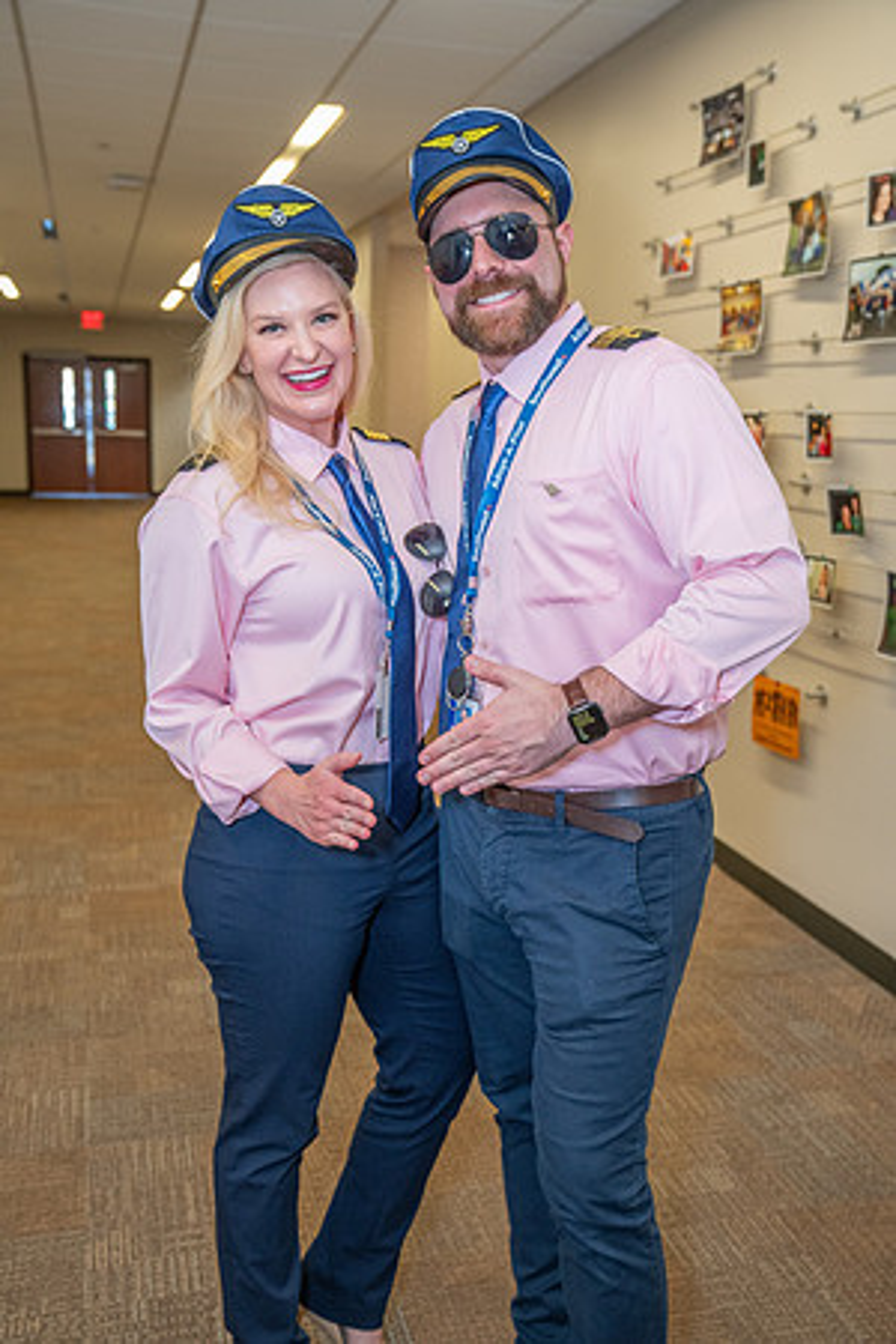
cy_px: 672
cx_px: 448
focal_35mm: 37
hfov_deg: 35.9
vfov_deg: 51.9
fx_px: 1381
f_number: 4
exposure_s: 1/160
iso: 2500
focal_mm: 37
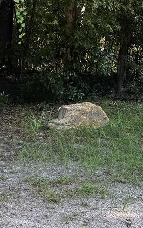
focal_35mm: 90
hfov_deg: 14.0
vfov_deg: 21.9
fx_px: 560
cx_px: 178
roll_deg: -6.1
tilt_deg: +6.6
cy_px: -18
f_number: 1.78
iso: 80
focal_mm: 6.76
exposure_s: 1/236
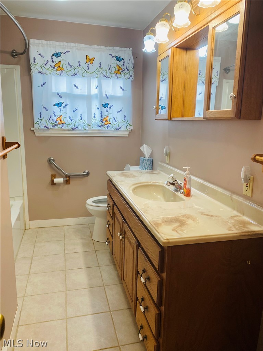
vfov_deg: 67.3
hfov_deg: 53.1
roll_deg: -2.5
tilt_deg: -9.5
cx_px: 132
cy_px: 176
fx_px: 263
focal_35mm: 26
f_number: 1.8
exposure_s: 1/120
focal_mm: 4.25
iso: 125
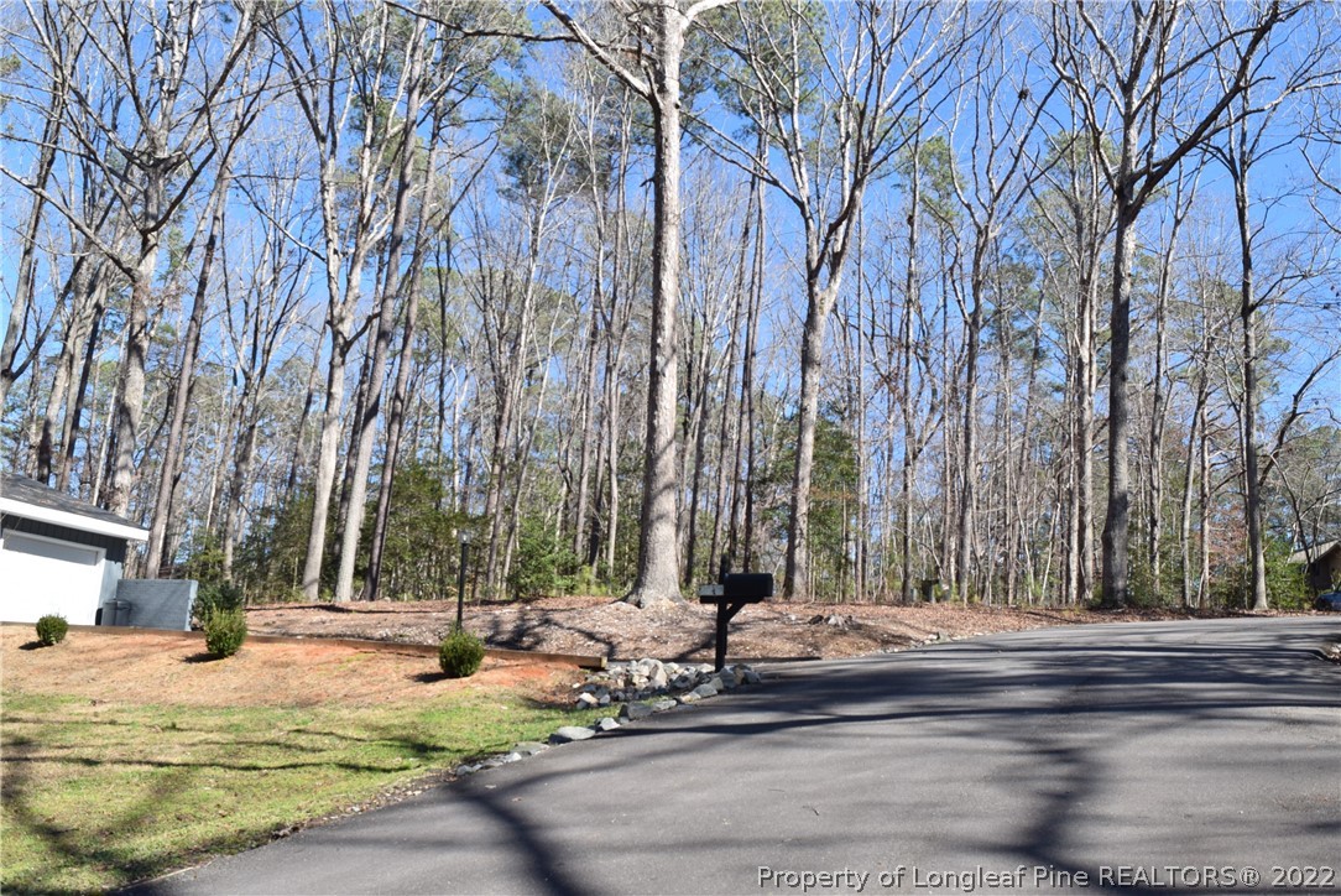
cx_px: 670
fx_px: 1230
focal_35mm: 33
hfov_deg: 57.2
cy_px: 448
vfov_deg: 40.0
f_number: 10
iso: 400
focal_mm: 22
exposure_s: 1/400
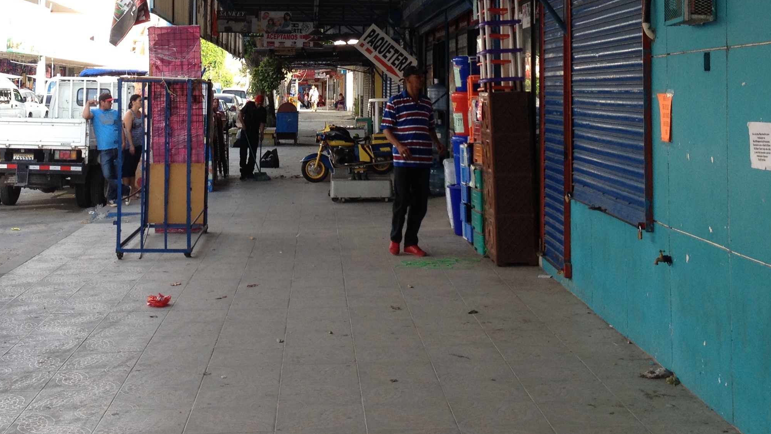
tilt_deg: +0.0
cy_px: 24
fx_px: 1268
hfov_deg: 33.7
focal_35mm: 62
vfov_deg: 19.0
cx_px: 308
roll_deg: -0.1
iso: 50
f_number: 2.4
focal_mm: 4.28
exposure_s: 1/231
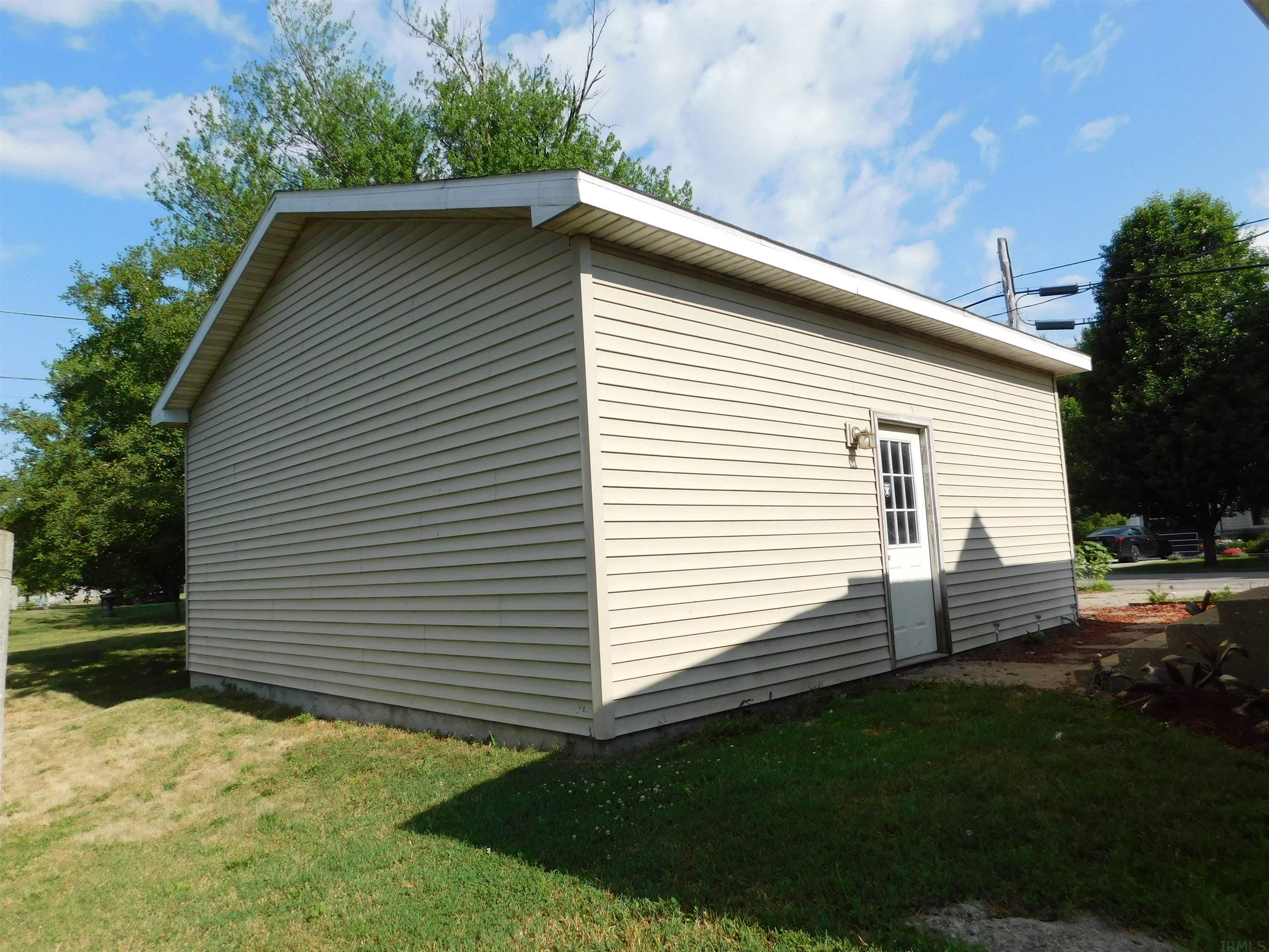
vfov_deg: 56.8
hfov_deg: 71.6
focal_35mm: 24
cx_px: 634
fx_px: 880
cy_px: 476
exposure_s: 1/1500
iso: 125
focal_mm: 4.1
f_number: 3
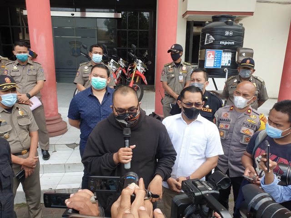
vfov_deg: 53.1
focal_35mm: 26
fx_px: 219
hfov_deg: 67.3
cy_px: 109
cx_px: 146
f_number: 2.4
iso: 50
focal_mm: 4.3
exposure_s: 1/326
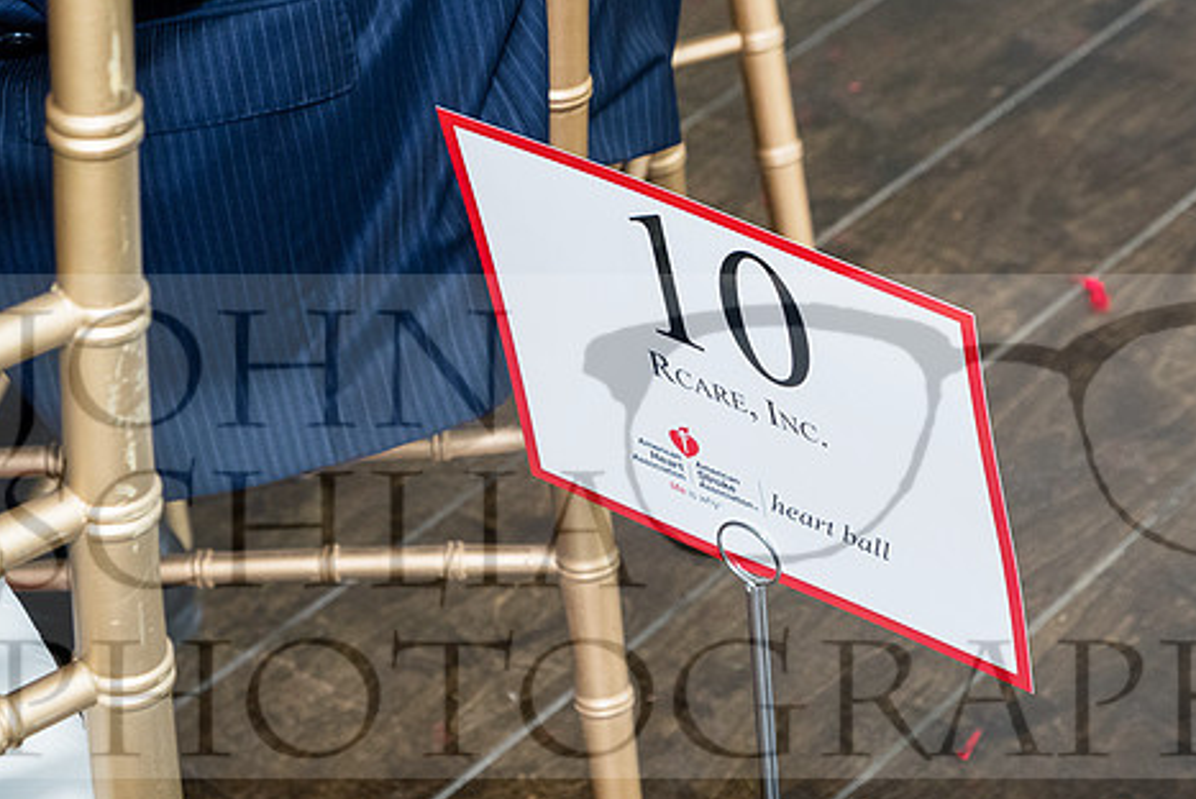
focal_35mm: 103
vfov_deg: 13.3
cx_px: 715
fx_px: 3424
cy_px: 388
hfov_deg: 19.8
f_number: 5.6
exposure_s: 1/125
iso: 1600
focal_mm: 55
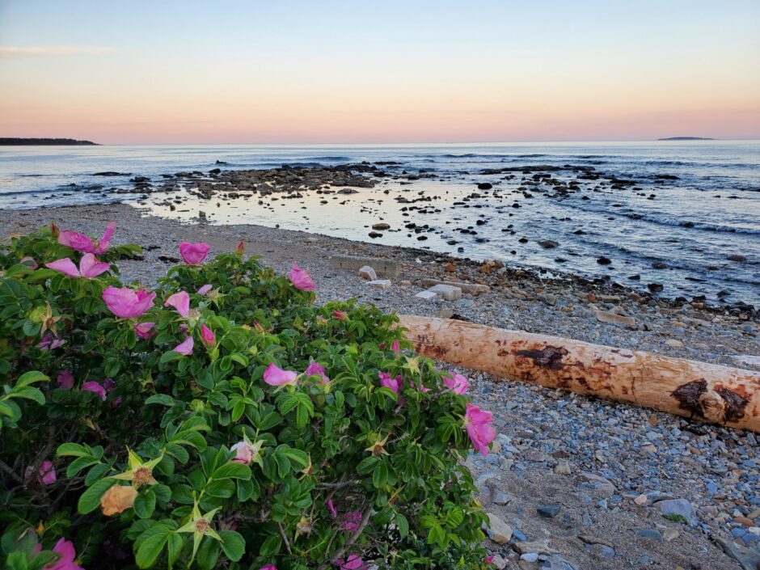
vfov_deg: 53.1
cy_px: 285
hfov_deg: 67.3
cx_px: 380
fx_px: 571
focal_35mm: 26
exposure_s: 1/178
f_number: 2.4
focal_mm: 4.3
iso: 50
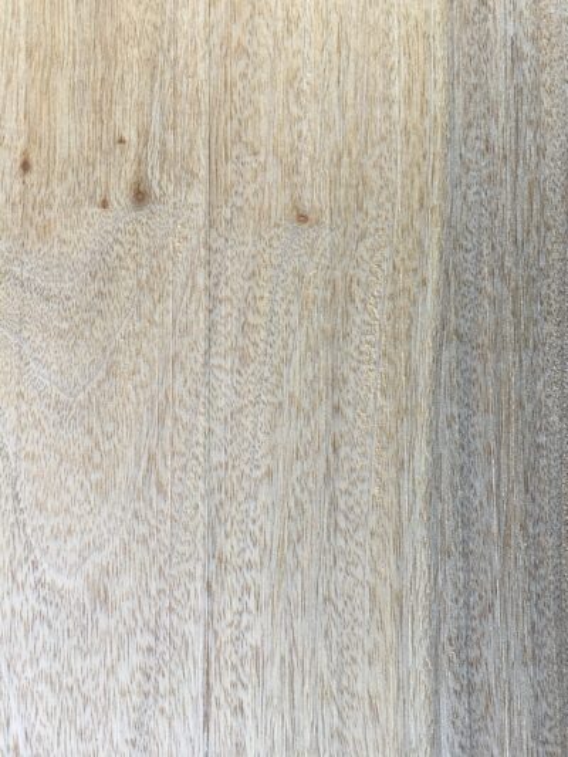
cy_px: 378
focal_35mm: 29
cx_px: 284
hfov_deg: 48.2
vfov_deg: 61.6
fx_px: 634
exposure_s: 1/50
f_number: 2.2
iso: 25
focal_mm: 4.15
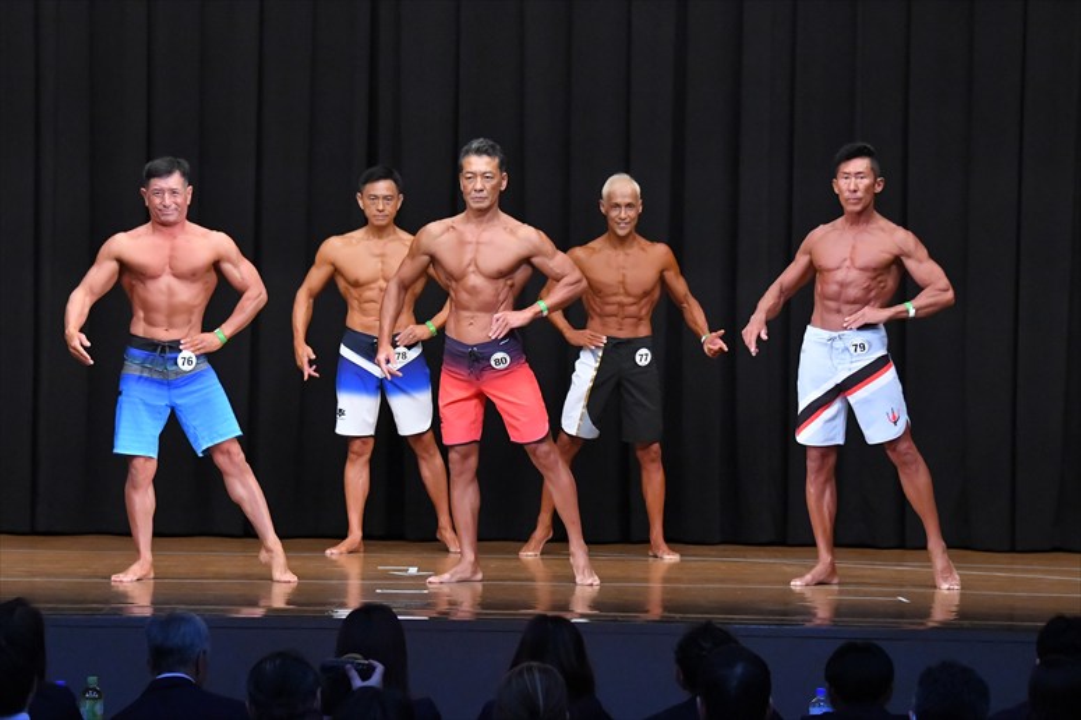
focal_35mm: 157
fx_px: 4712
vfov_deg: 8.7
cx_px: 540
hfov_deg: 13.1
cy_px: 360
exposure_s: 1/400
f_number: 5.6
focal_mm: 105
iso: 8000
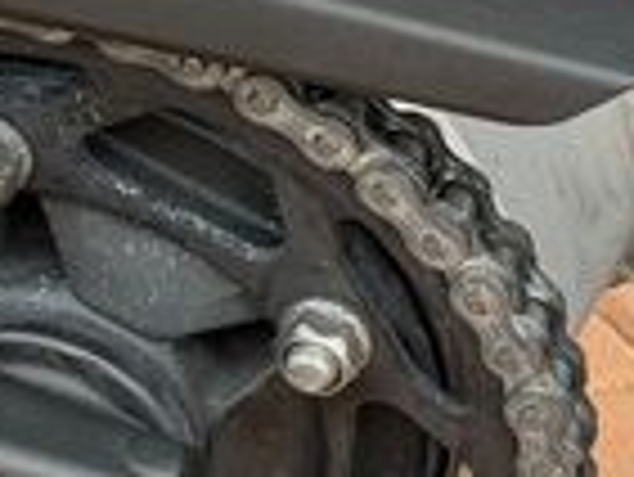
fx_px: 3996
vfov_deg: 6.8
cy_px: 225
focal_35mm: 218
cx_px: 112
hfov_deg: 9.0
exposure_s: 1/487
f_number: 1.78
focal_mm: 6.76
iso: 80
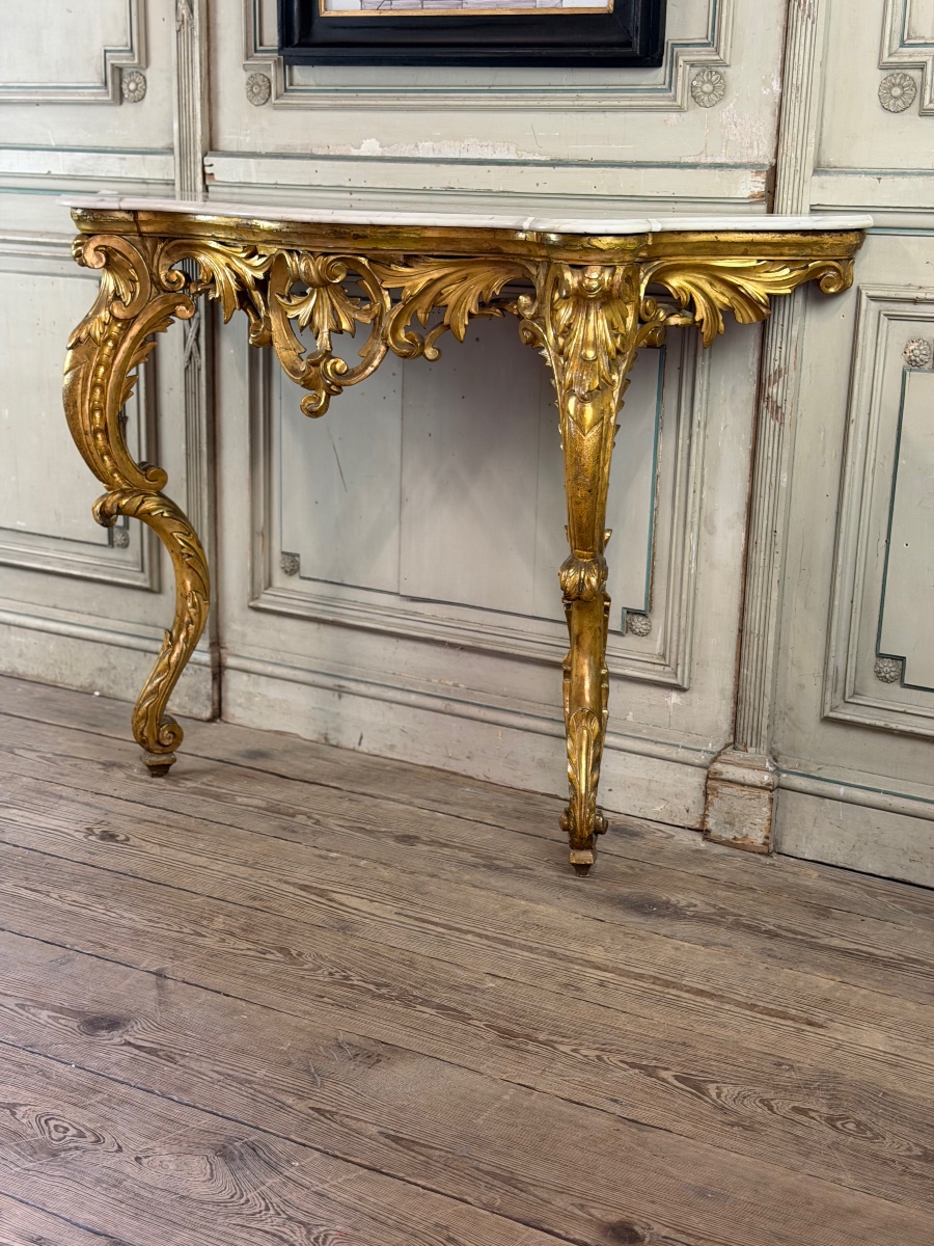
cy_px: 623
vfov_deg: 39.7
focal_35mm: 48
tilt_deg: -13.7
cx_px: 467
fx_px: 1727
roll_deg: -1.2
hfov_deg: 30.3
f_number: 1.78
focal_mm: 6.76
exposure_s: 1/50
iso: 160
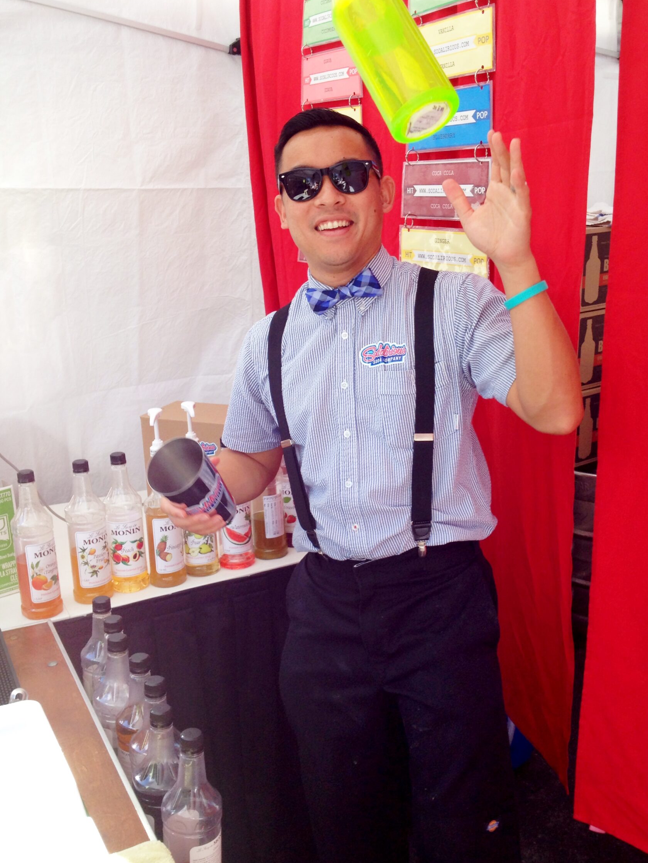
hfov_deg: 36.0
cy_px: 428
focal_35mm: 40
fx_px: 998
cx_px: 339
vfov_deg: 46.8
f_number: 2.4
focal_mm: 4.28
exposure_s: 1/273
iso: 50
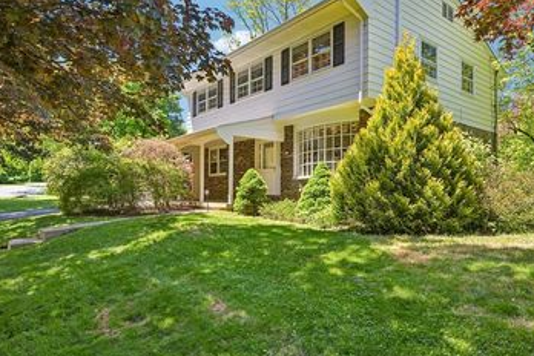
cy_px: 130
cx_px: 345
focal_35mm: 24
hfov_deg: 72.7
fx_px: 352
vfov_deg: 53.0
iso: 100
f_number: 8
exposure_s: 1/40
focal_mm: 16.5
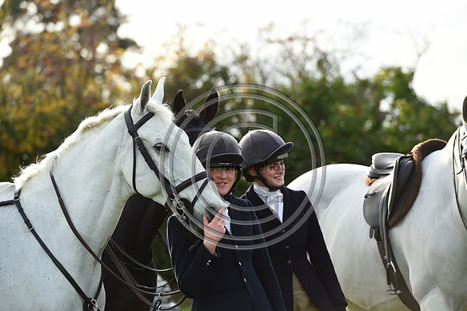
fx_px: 2593
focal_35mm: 200
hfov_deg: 10.3
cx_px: 234
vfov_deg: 6.9
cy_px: 156
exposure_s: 1/1250
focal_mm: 200
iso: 720
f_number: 5.6
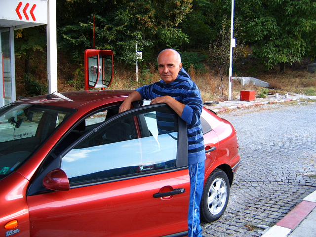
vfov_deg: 38.7
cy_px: 118
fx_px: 338
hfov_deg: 50.1
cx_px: 158
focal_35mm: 37
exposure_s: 1/125
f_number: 2.9
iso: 63
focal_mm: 6.2
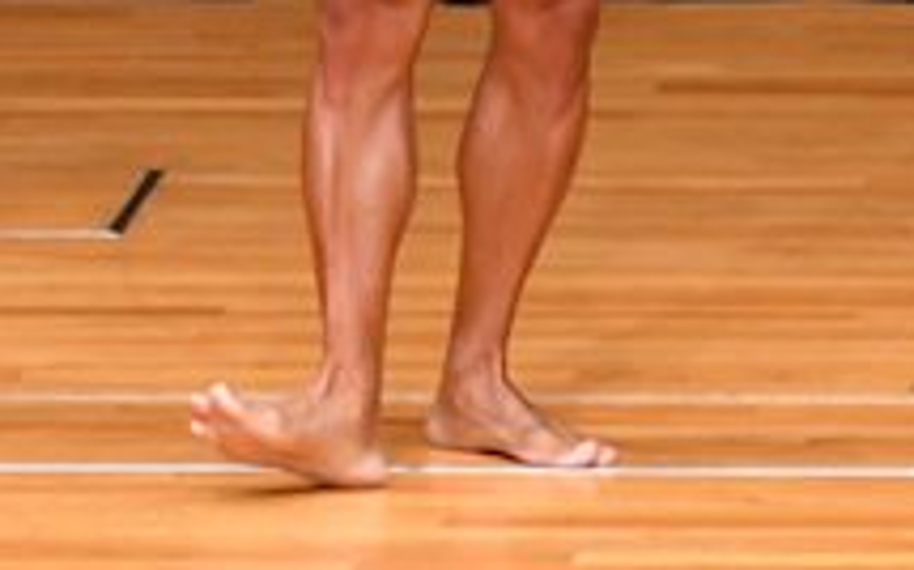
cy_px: -336
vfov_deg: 1.3
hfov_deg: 2.0
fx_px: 26060
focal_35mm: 1047
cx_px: 342
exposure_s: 1/400
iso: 4000
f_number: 5.6
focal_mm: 190
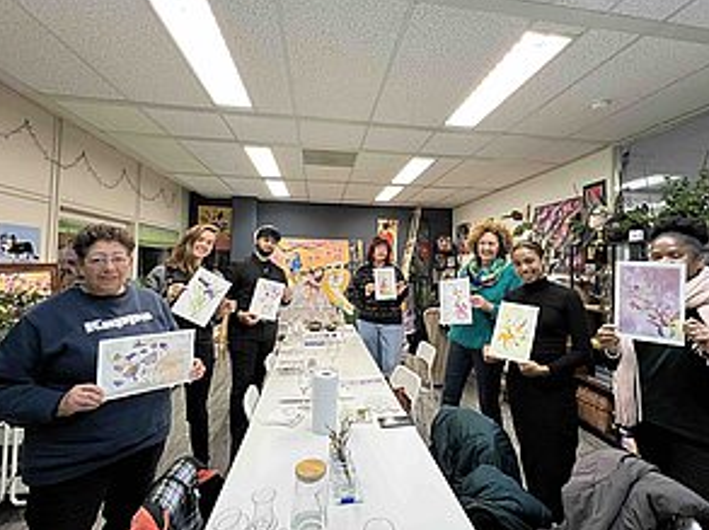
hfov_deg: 94.4
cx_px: 377
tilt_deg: +1.6
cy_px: 249
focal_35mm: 16
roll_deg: -0.7
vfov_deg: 77.9
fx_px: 327
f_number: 1.8
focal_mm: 1.57
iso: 250
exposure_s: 1/100
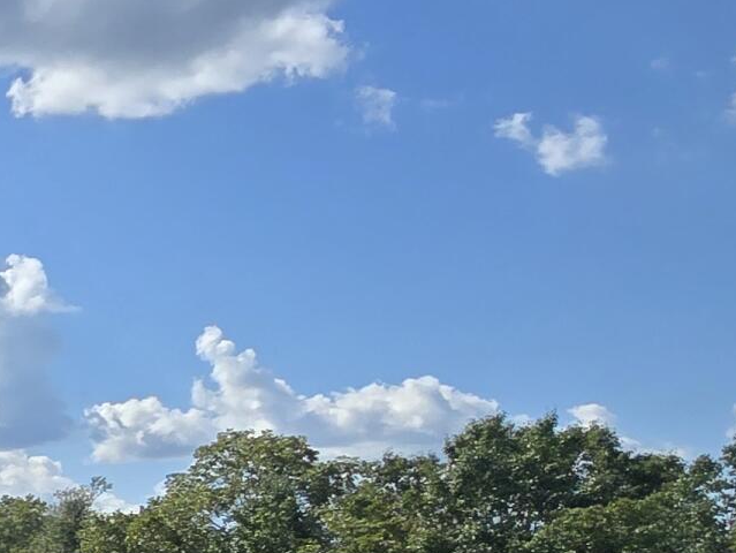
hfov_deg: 20.0
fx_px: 1298
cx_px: -671
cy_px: 573
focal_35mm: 61
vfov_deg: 22.9
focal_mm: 2.2
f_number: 2.2
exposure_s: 1/3687
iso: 50
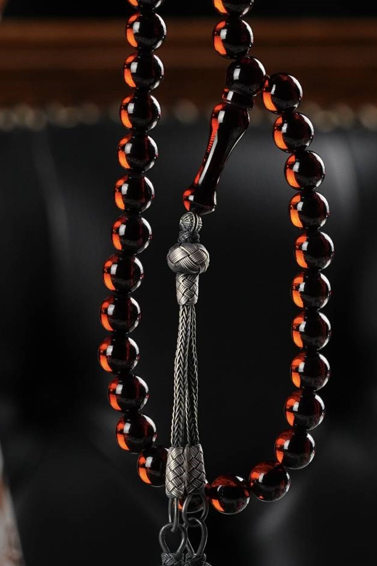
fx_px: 1885
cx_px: 200
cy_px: 256
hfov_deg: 11.4
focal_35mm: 120
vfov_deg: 17.1
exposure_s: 1/125
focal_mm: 70
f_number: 6.3
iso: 640
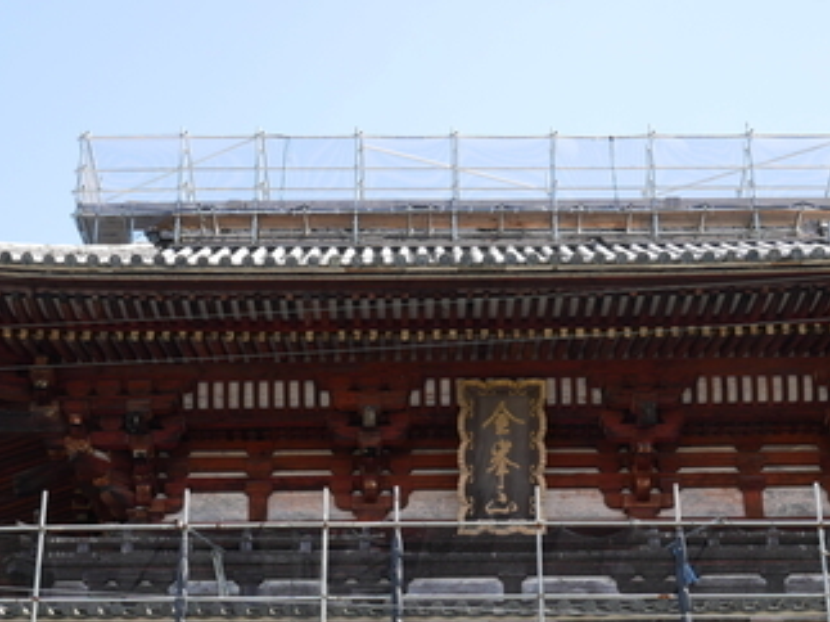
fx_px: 2229
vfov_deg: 15.9
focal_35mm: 93
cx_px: 437
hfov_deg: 21.1
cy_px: 371
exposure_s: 1/200
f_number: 6.3
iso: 200
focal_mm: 25
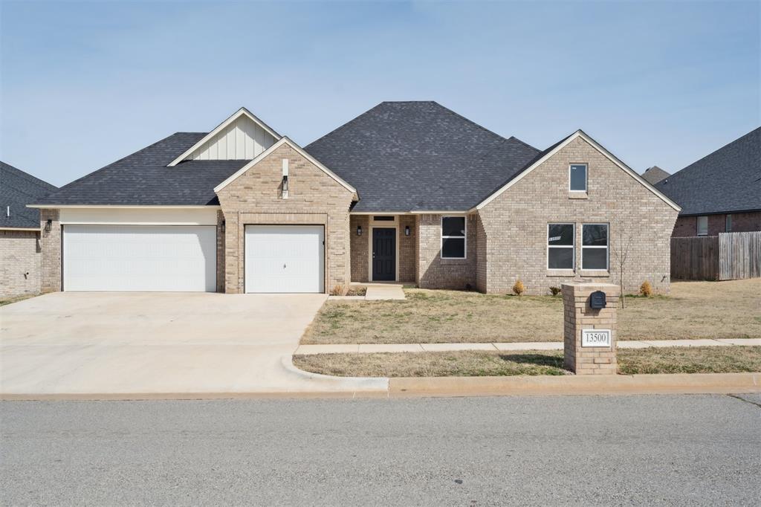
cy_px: 254
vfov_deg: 37.8
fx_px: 740
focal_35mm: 35
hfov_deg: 54.4
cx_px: 380
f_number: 7.1
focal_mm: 35
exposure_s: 1/2000
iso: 200
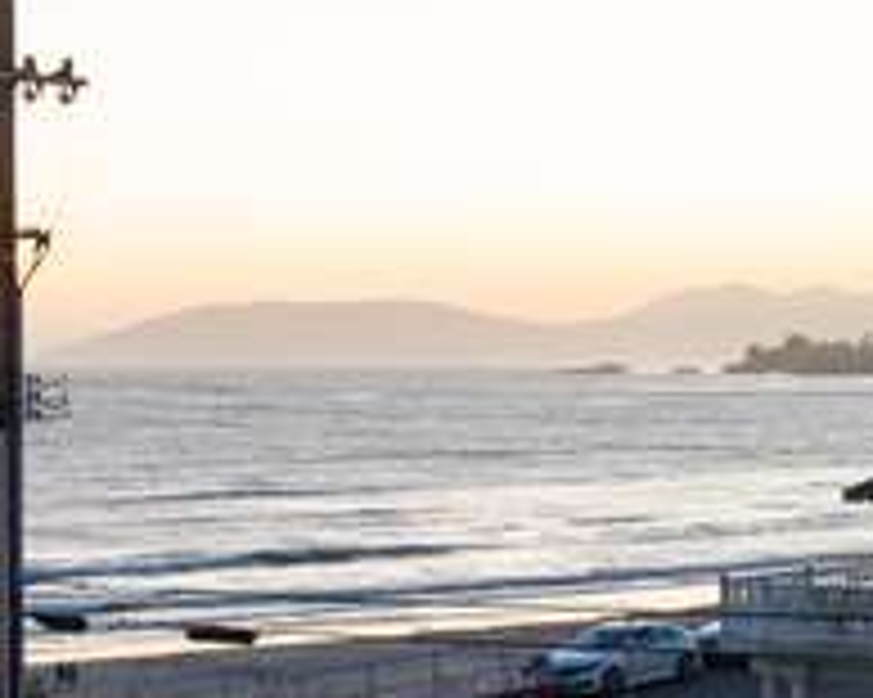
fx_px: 3073
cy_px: 1227
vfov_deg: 12.0
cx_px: 322
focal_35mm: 119
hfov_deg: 16.1
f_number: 11
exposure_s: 1/4
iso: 640
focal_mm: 24
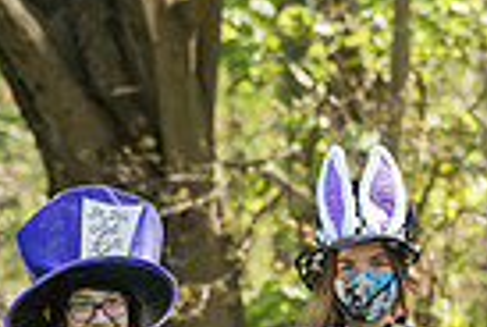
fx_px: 4637
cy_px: 464
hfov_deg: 6.0
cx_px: 601
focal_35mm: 342
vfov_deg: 4.0
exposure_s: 1/400
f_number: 3.2
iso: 100
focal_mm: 81
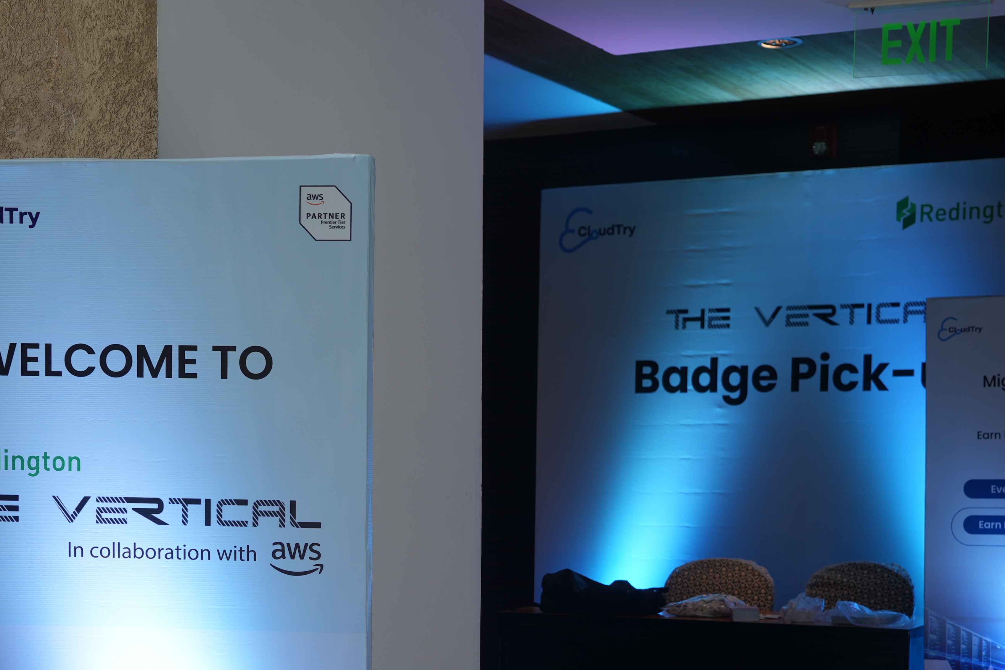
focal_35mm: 64
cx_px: 551
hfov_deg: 31.4
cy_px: 632
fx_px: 1786
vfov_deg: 20.7
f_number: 4
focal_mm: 31
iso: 100
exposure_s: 1/60
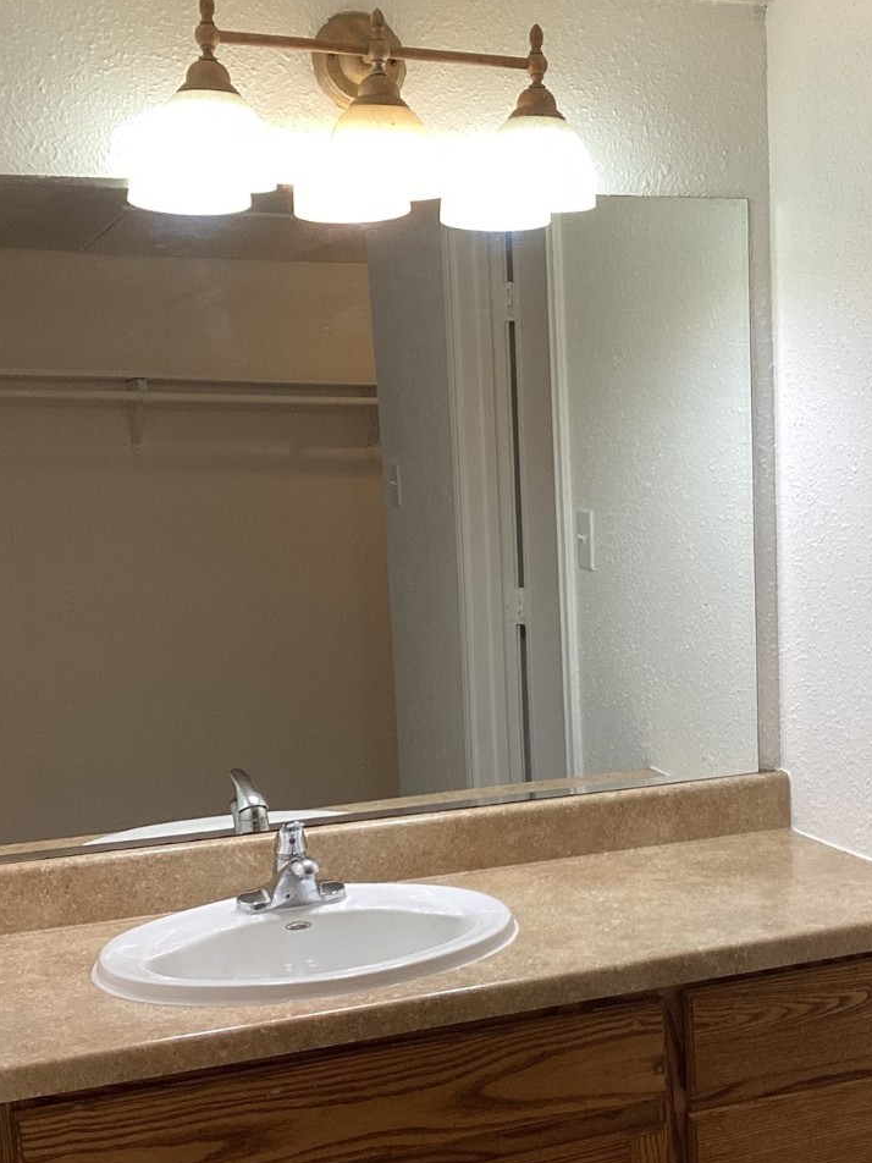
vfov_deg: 38.1
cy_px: 690
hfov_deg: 28.7
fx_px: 1679
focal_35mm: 50
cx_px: 641
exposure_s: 1/60
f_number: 2.4
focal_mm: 3.3
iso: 50
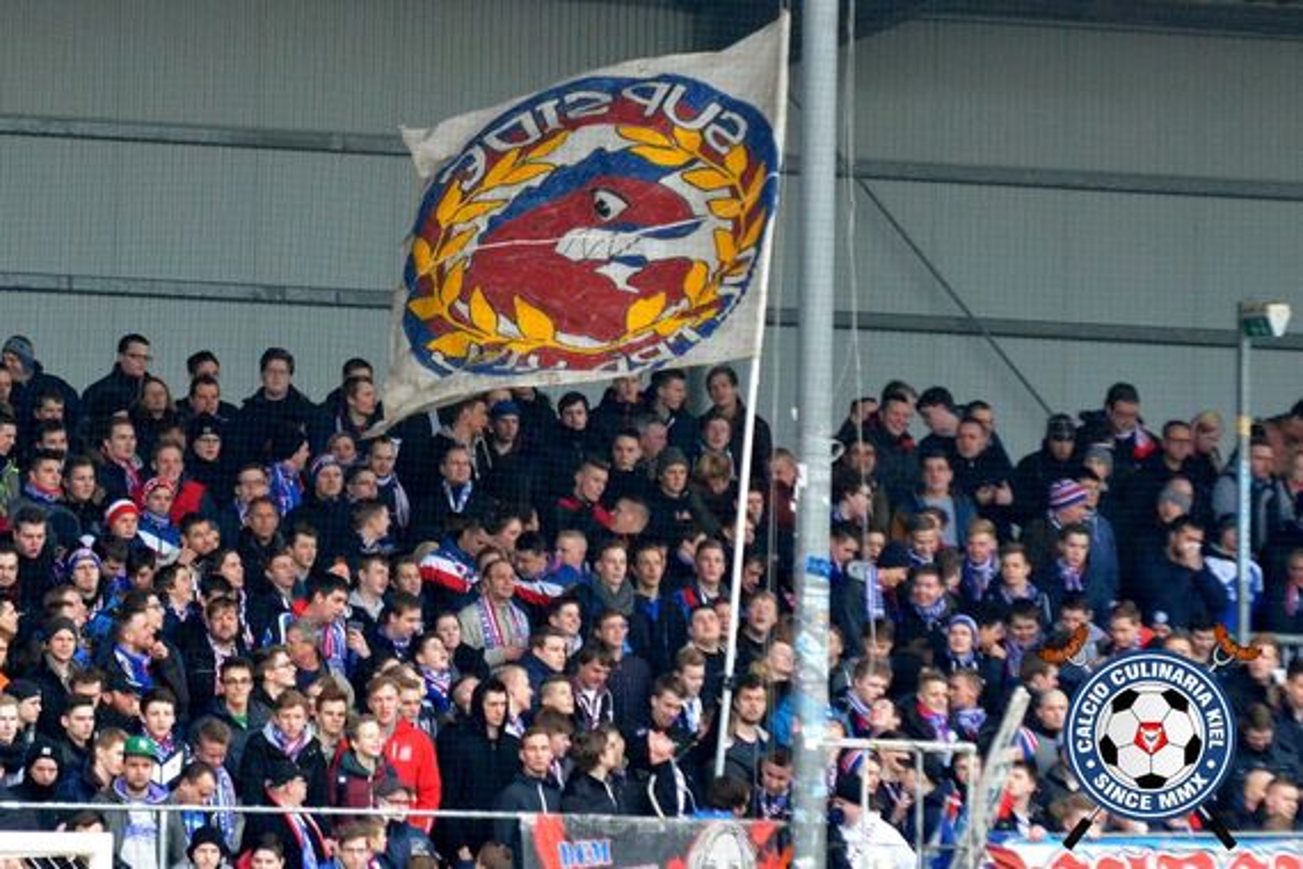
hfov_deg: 6.9
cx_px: 652
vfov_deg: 4.6
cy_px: 434
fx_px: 10857
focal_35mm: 300
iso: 4000
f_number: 5
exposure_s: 1/1250
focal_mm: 200
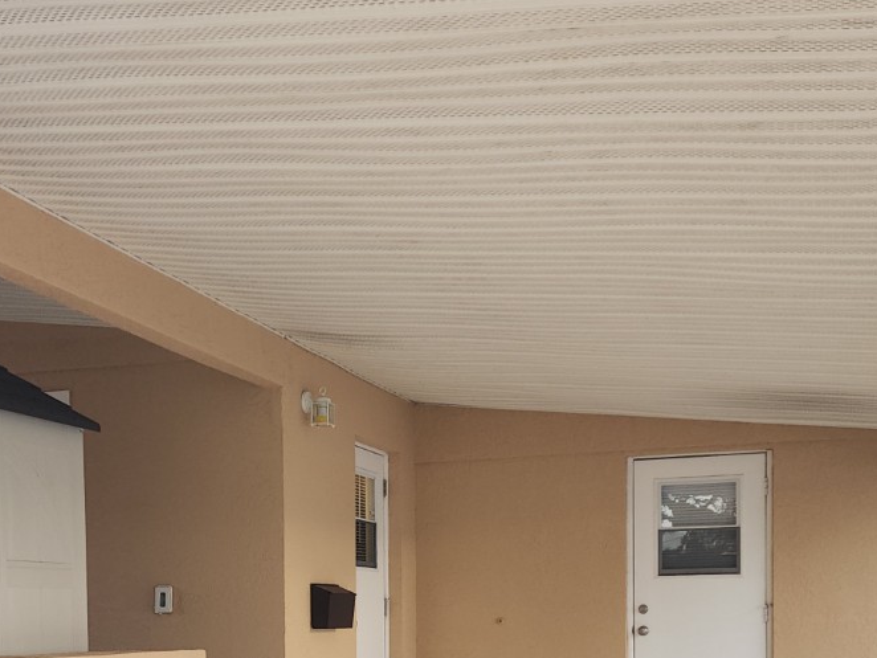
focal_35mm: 50
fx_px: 1267
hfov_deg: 38.1
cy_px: 630
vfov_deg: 27.7
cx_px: 375
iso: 32
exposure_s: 1/60
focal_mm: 6.4
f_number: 1.8
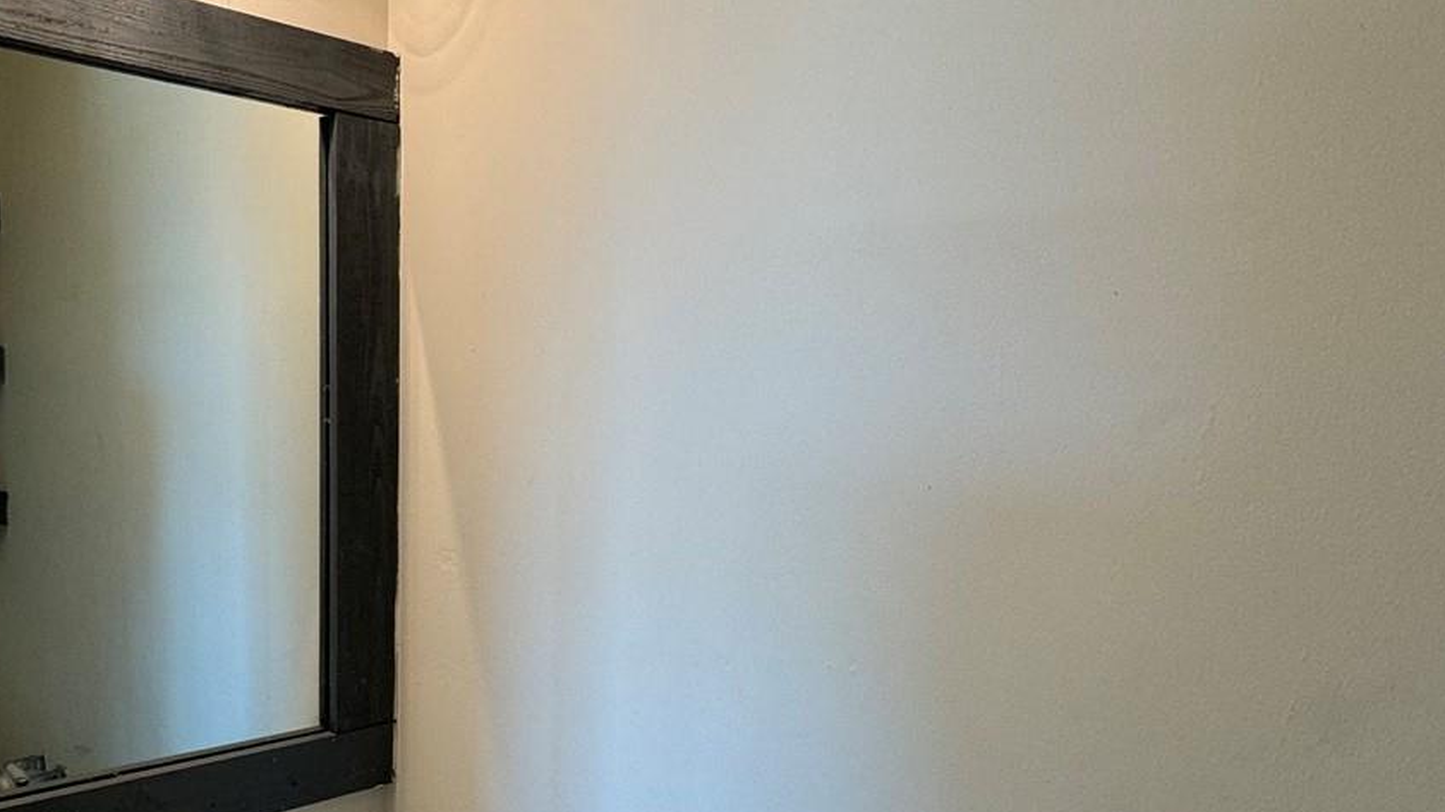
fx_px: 1111
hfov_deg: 66.1
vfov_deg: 39.9
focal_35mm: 29
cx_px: 726
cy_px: 494
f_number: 2.2
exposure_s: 1/120
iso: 80
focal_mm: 2.22
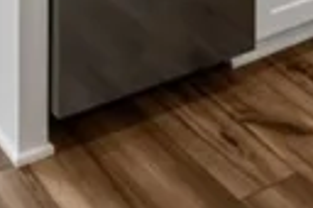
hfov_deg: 23.3
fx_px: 686
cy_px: -396
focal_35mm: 79
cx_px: -75
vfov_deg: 11.4
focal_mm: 12
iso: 160
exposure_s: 1/30
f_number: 7.1
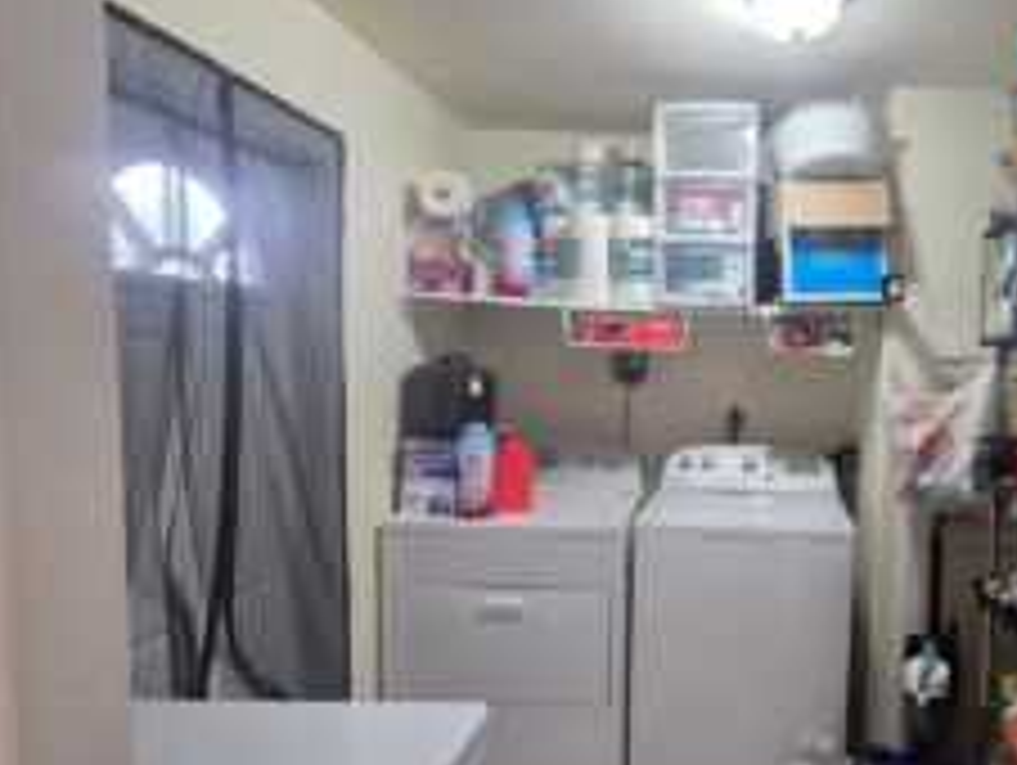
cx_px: 738
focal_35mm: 23
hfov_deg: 69.9
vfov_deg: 58.9
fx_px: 676
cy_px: 410
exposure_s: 1/60
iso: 500
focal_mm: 2.2
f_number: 2.2
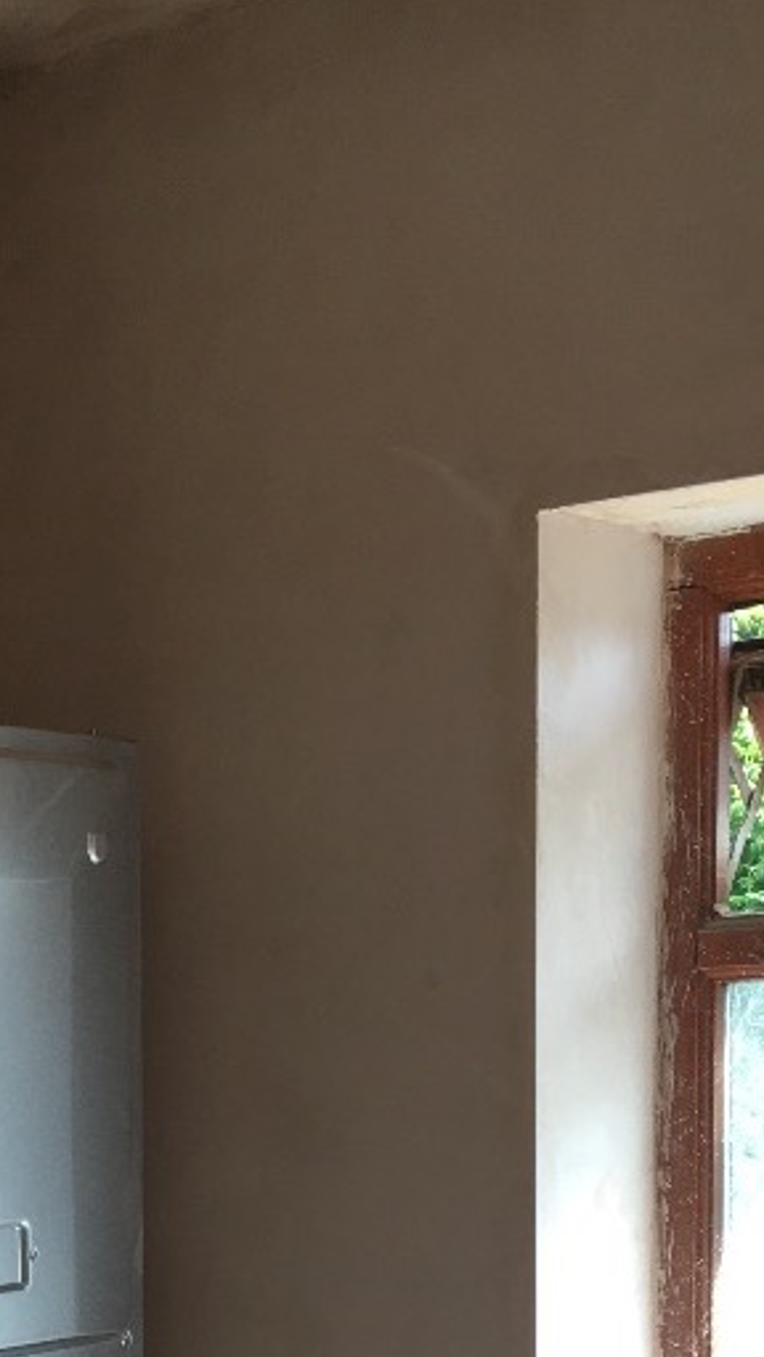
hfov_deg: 15.6
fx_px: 2665
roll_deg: +1.4
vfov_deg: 27.3
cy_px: 1299
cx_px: -199
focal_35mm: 74
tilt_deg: -3.5
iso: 32
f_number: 2.2
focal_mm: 4.15
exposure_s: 1/100
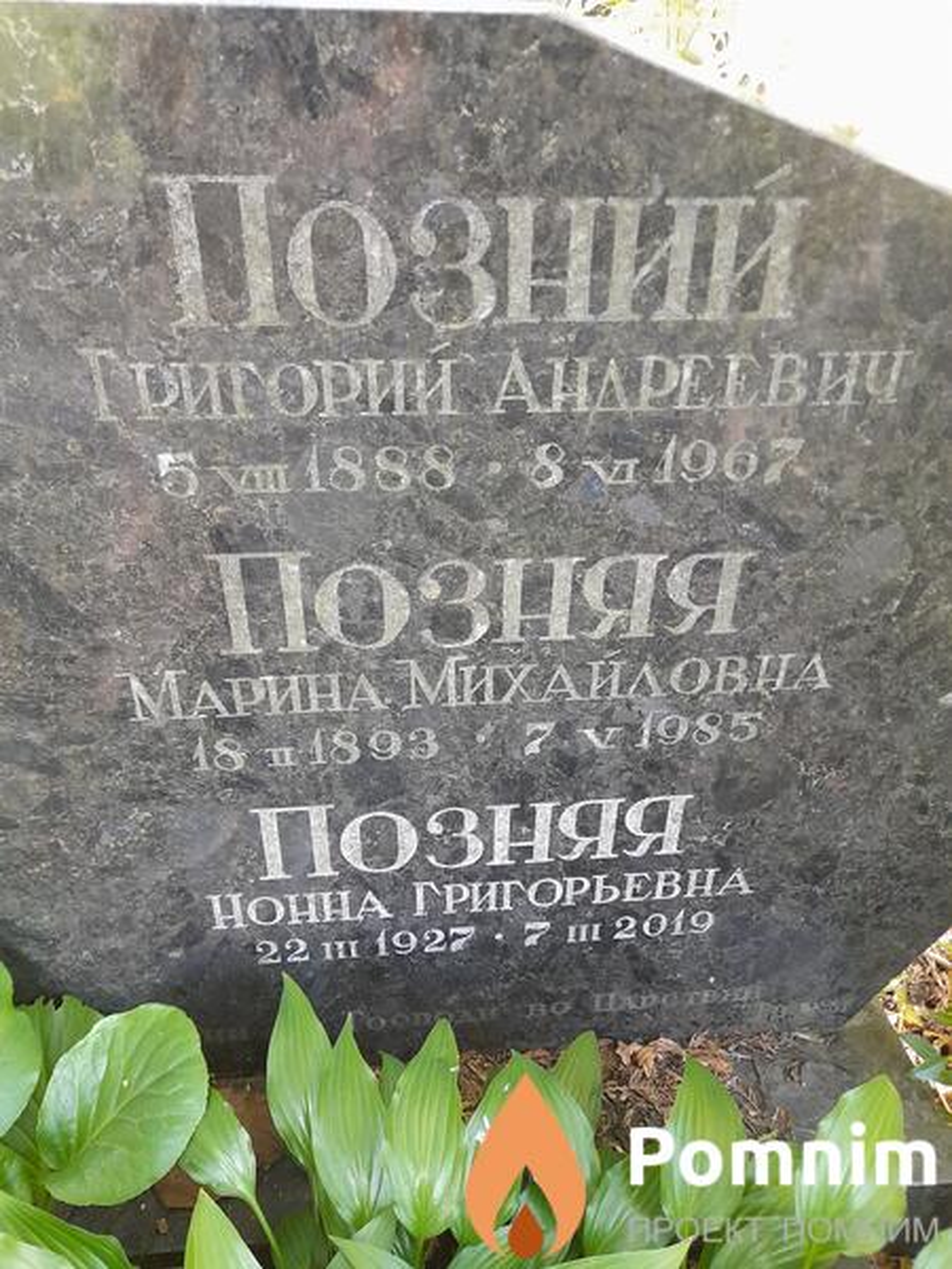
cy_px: 634
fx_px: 917
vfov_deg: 69.4
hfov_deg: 54.9
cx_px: 476
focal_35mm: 25
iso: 320
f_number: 2
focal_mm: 4.6
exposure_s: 1/50
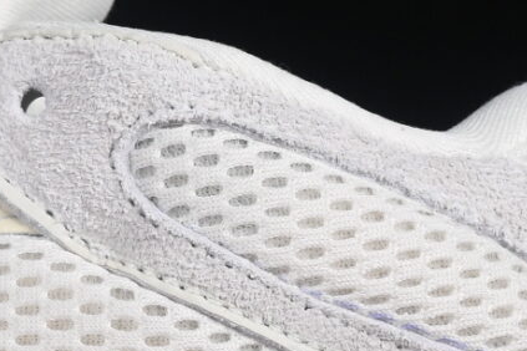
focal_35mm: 454
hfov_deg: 4.5
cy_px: 246
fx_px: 6646
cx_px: -191
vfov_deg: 3.0
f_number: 8
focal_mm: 50
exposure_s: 1/80
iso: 160
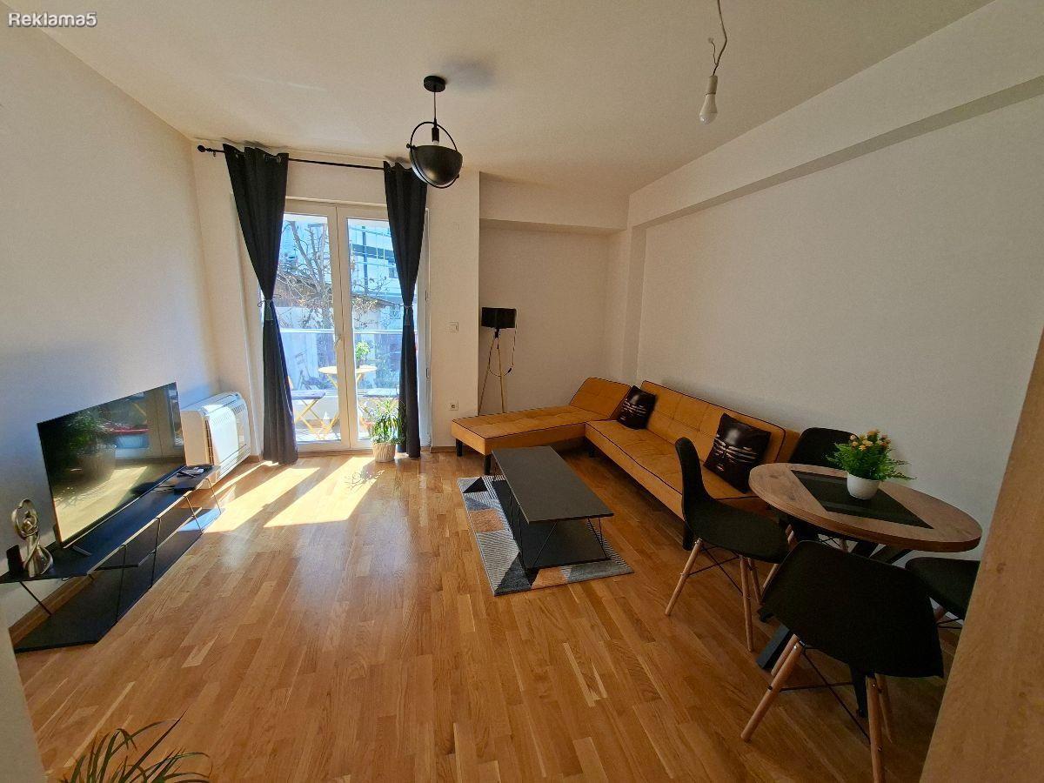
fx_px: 392
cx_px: 522
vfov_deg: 89.9
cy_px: 392
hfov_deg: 106.2
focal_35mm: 13
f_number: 2.2
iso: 40
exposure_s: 1/120
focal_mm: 1.74
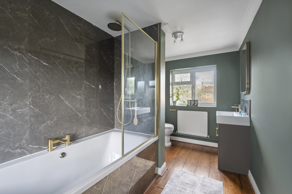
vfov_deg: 75.4
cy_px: 97
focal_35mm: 16
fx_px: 126
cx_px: 146
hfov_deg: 98.6
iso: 200
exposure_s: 10
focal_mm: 15.5
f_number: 16
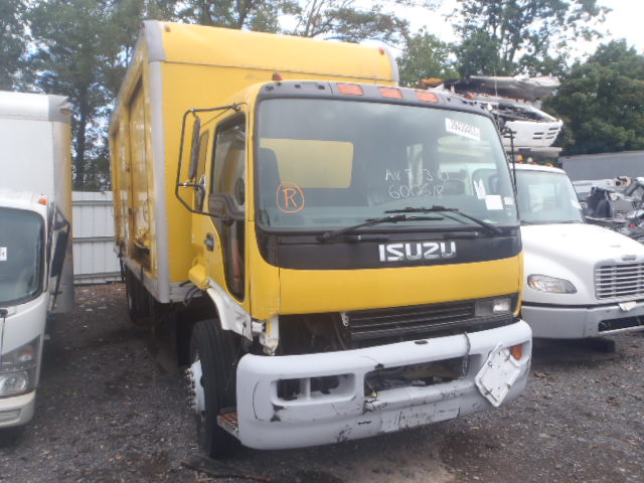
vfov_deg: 49.7
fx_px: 521
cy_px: 242
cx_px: 322
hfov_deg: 63.4
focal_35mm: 28
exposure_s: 1/250
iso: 160
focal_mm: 5
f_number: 3.5
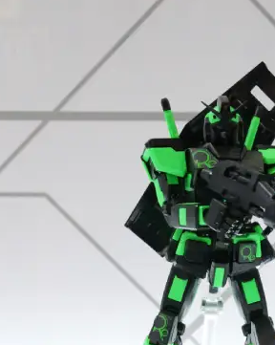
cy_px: 316
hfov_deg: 23.2
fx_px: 662
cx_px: 202
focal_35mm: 65
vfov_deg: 28.0
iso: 10000
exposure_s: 1/320
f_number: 5
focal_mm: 15
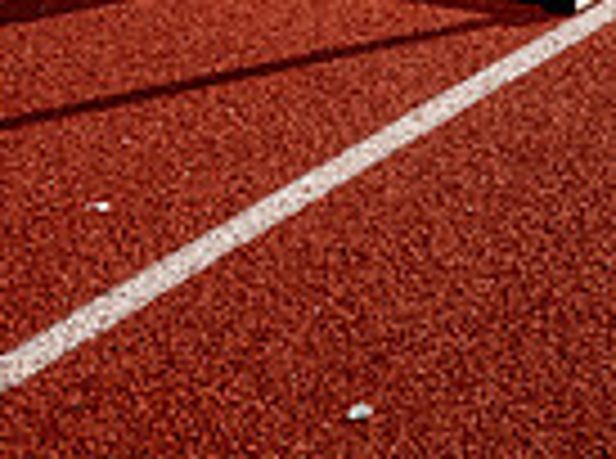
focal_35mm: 133
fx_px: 2361
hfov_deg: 14.9
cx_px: 351
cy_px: -536
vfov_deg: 10.1
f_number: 8
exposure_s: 1/1250
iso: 160
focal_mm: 42
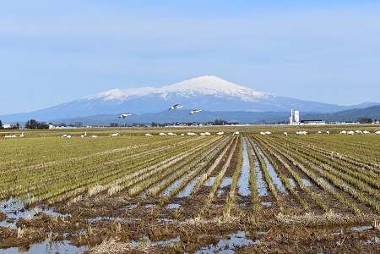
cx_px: 190
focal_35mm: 82
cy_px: 127
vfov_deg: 16.6
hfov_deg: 24.6
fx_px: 871
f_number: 10
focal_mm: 55
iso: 200
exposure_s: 1/400
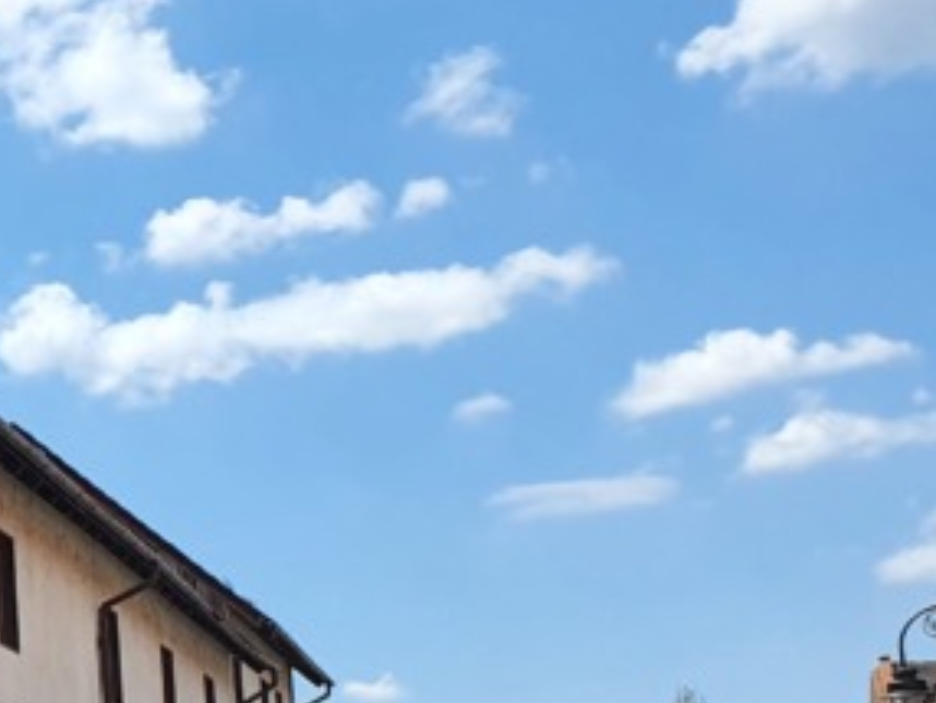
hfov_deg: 18.1
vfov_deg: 15.6
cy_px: 719
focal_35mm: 93
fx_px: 2517
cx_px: -573
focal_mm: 4.32
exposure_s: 1/1852
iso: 50
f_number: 2.4
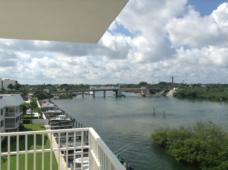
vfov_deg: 42.8
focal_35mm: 33
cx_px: 114
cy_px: 85
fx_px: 217
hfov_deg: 55.4
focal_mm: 3.3
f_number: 2.4
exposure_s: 1/1931
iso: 32
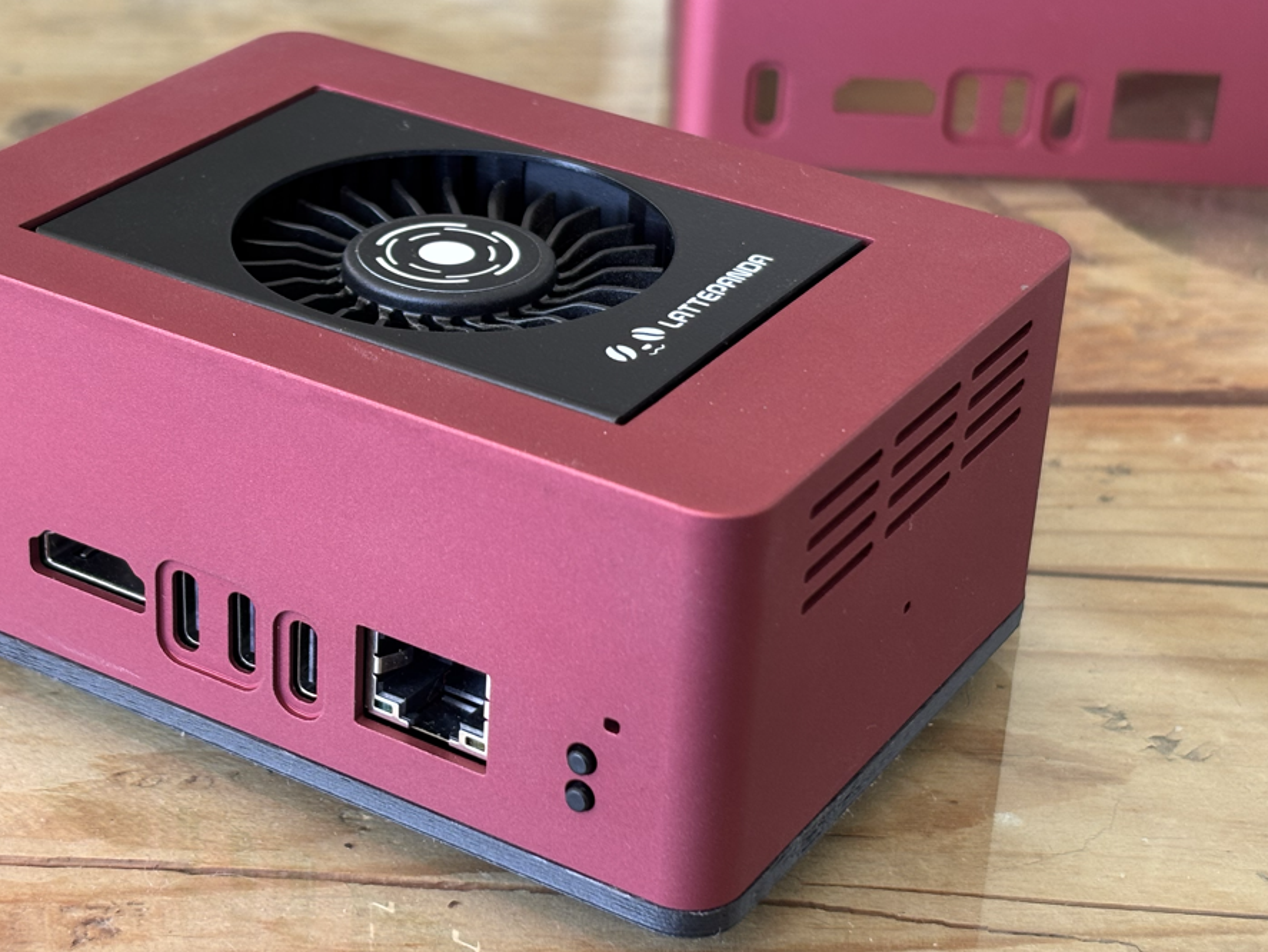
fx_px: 2748
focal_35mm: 75
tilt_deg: -27.2
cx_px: 538
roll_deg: -1.3
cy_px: 376
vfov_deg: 19.6
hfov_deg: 26.0
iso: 50
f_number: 1.6
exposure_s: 1/64
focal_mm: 5.96
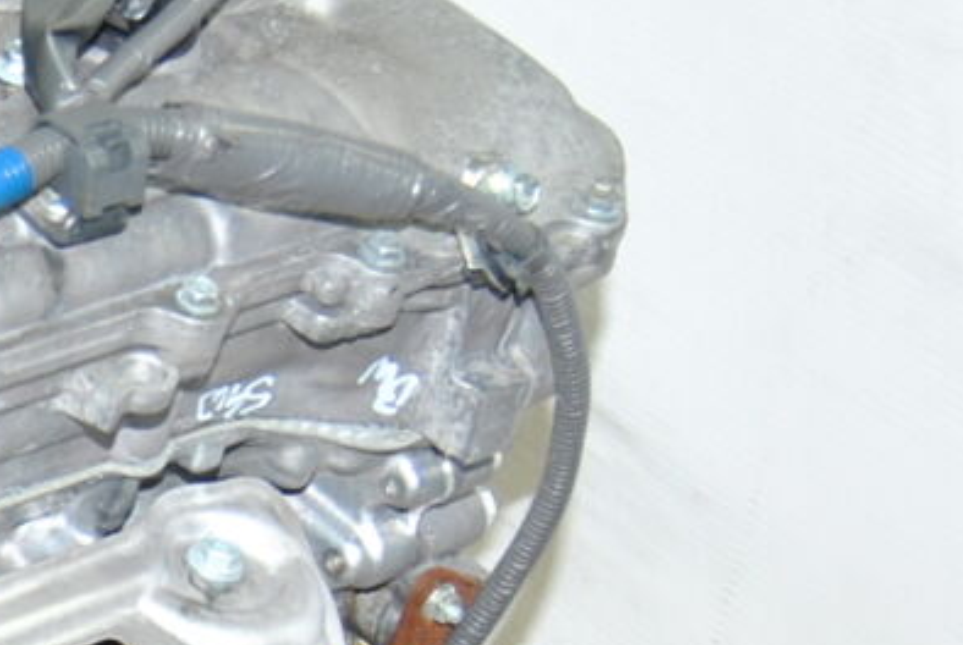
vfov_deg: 10.1
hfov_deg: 14.5
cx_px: -347
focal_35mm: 134
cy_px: 798
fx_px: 3590
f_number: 3.5
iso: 100
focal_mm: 22
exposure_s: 1/60
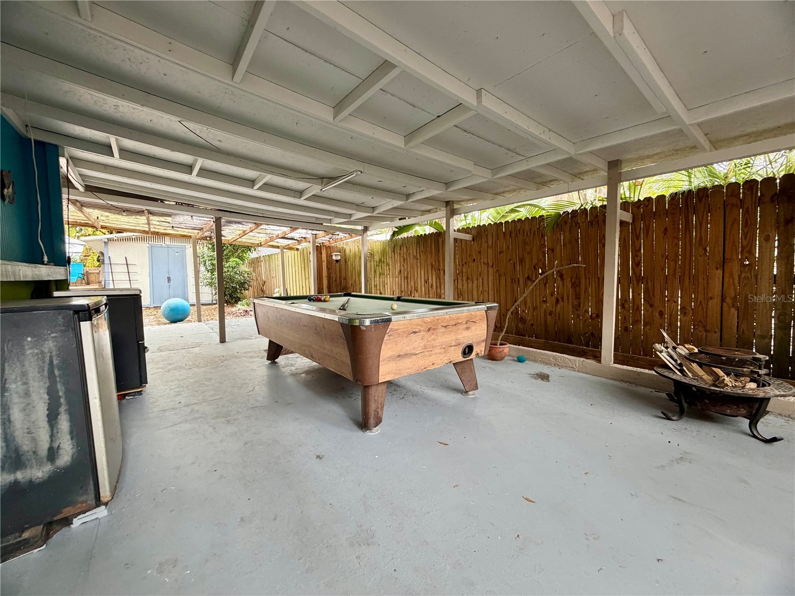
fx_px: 322
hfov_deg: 102.1
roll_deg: +0.7
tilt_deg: -4.6
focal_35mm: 14
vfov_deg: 85.7
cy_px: 298
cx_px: 398
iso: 320
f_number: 2.2
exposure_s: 1/120
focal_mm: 2.22
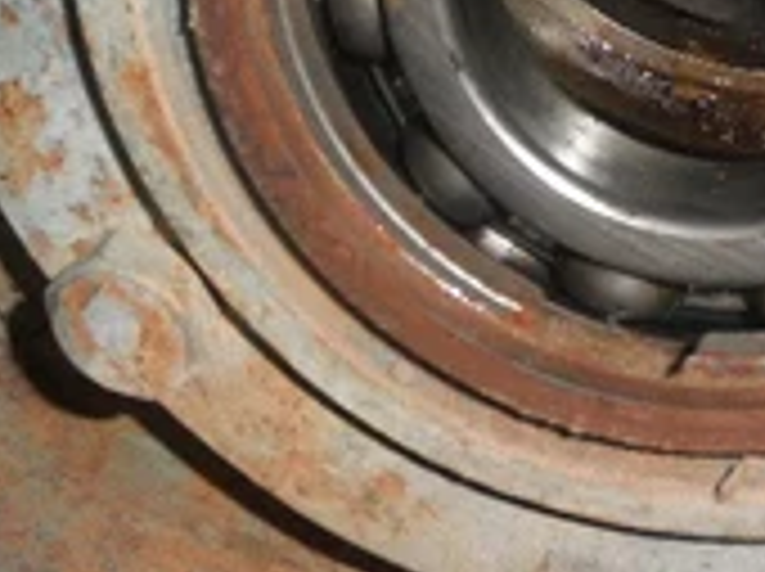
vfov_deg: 21.9
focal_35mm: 66
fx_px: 1457
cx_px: 639
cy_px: 99
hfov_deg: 28.6
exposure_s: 1/30
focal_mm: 5
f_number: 8.5
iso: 200
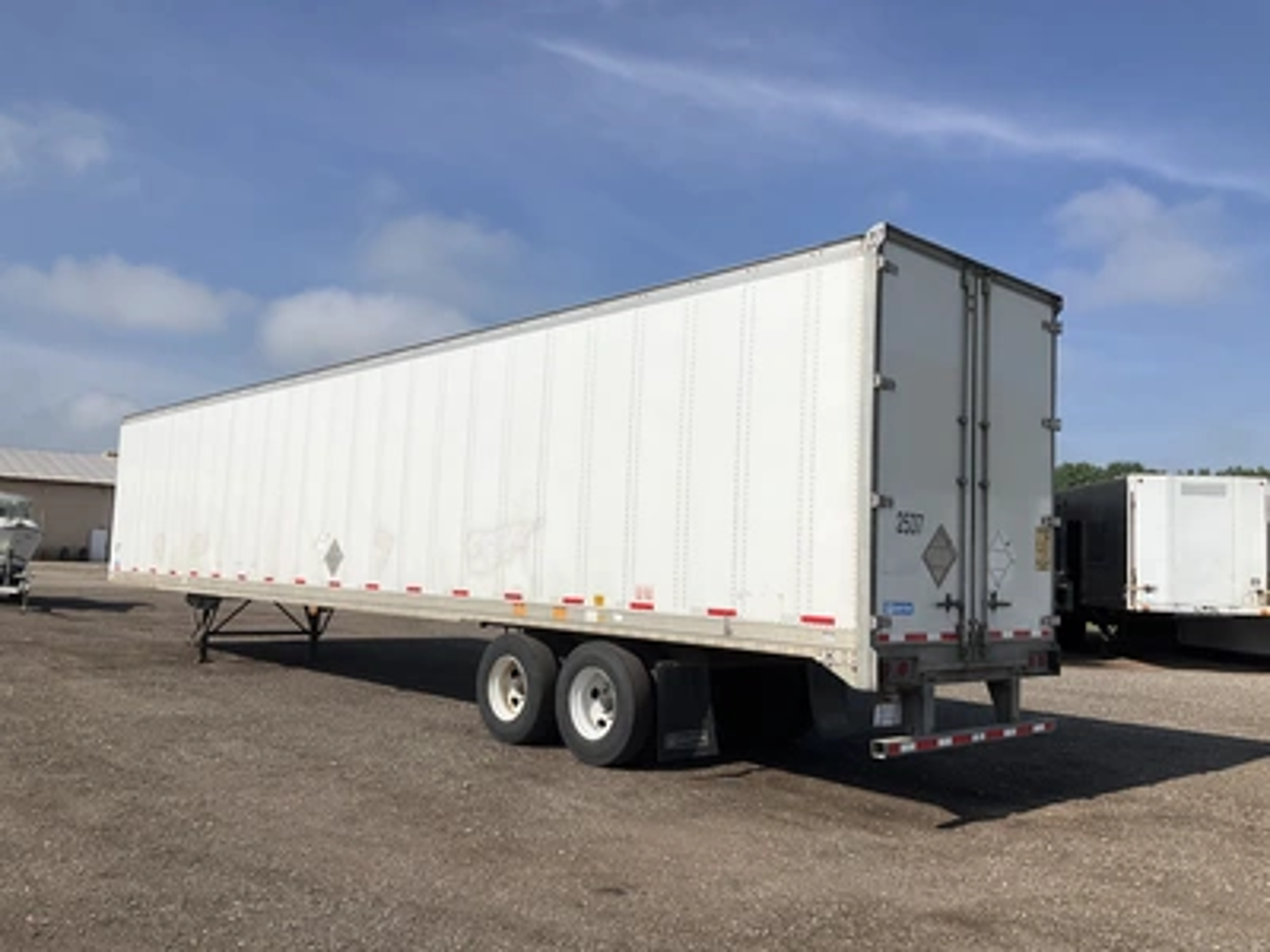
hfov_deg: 61.7
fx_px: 1064
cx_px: 635
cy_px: 476
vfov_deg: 48.2
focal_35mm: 29
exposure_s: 1/5263
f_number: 1.8
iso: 25
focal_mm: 3
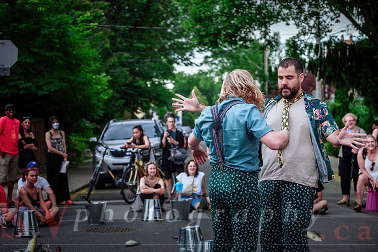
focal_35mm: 77
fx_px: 808
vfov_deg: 17.7
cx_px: 184
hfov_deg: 26.3
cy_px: 123
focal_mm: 50
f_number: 2.8
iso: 500
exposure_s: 1/250
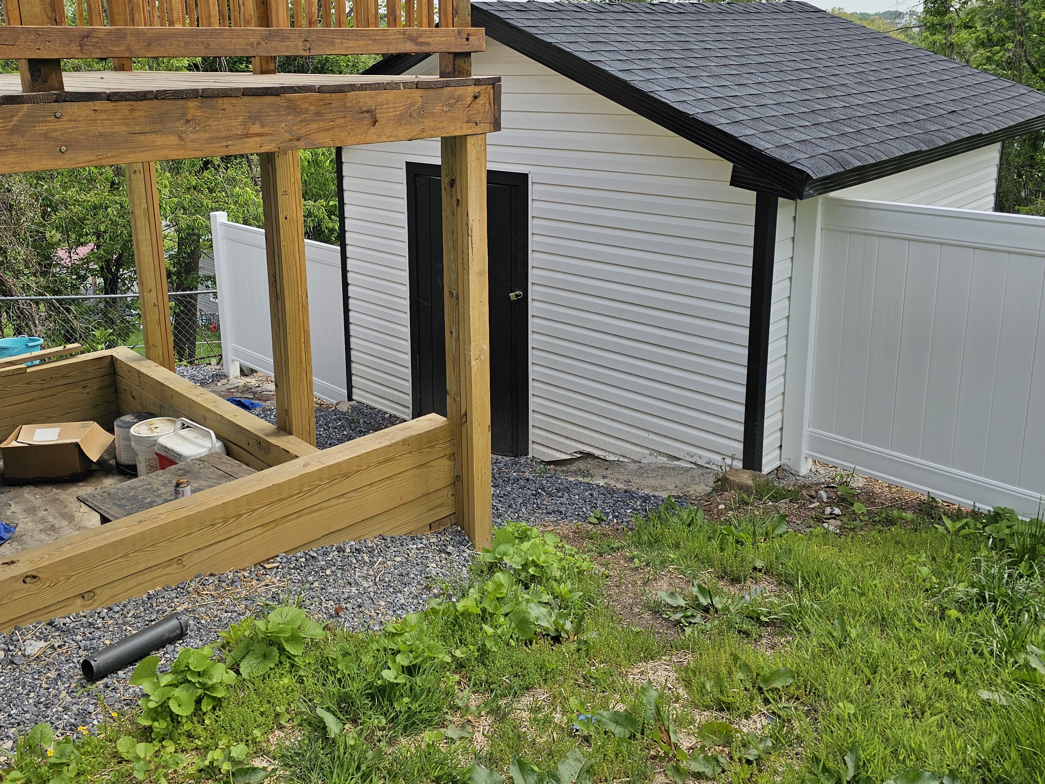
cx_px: 431
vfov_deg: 44.9
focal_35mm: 31
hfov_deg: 58.0
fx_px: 936
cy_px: 279
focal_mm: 6.3
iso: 16
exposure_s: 1/719
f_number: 1.7
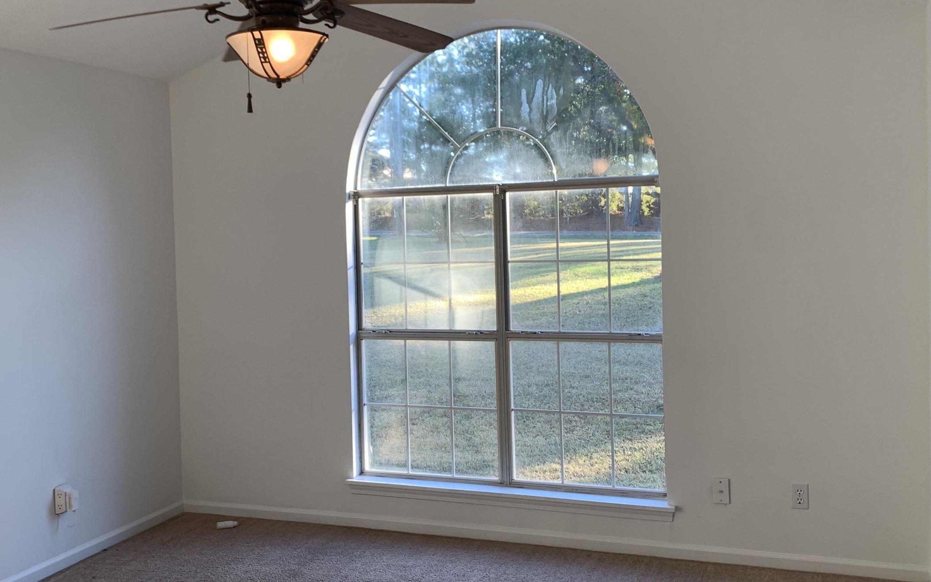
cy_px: 280
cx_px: 374
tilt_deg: -2.1
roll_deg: +2.5
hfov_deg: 49.0
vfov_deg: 32.0
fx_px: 1015
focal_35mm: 40
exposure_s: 1/120
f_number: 1.8
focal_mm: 4.25
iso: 40
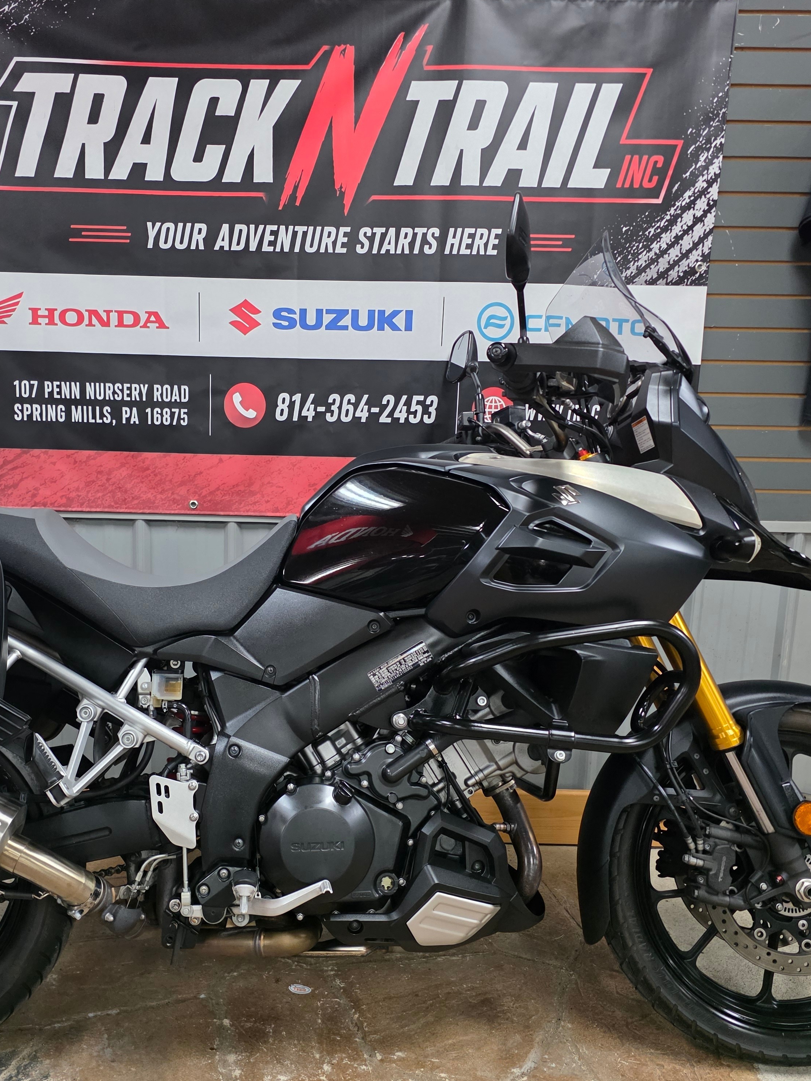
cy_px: 543
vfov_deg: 58.4
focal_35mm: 31
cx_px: 289
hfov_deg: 44.9
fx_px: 968
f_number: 1.7
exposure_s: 1/120
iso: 800
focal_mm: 6.3
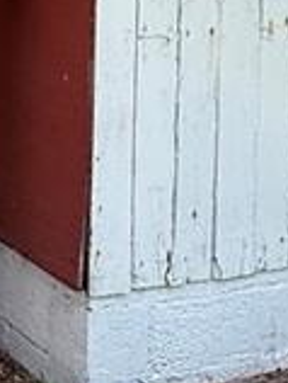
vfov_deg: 17.4
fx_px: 1173
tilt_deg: -2.5
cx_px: -235
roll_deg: -0.6
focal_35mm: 106
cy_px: -114
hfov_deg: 12.7
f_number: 2.2
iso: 50
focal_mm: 2.22
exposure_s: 1/169
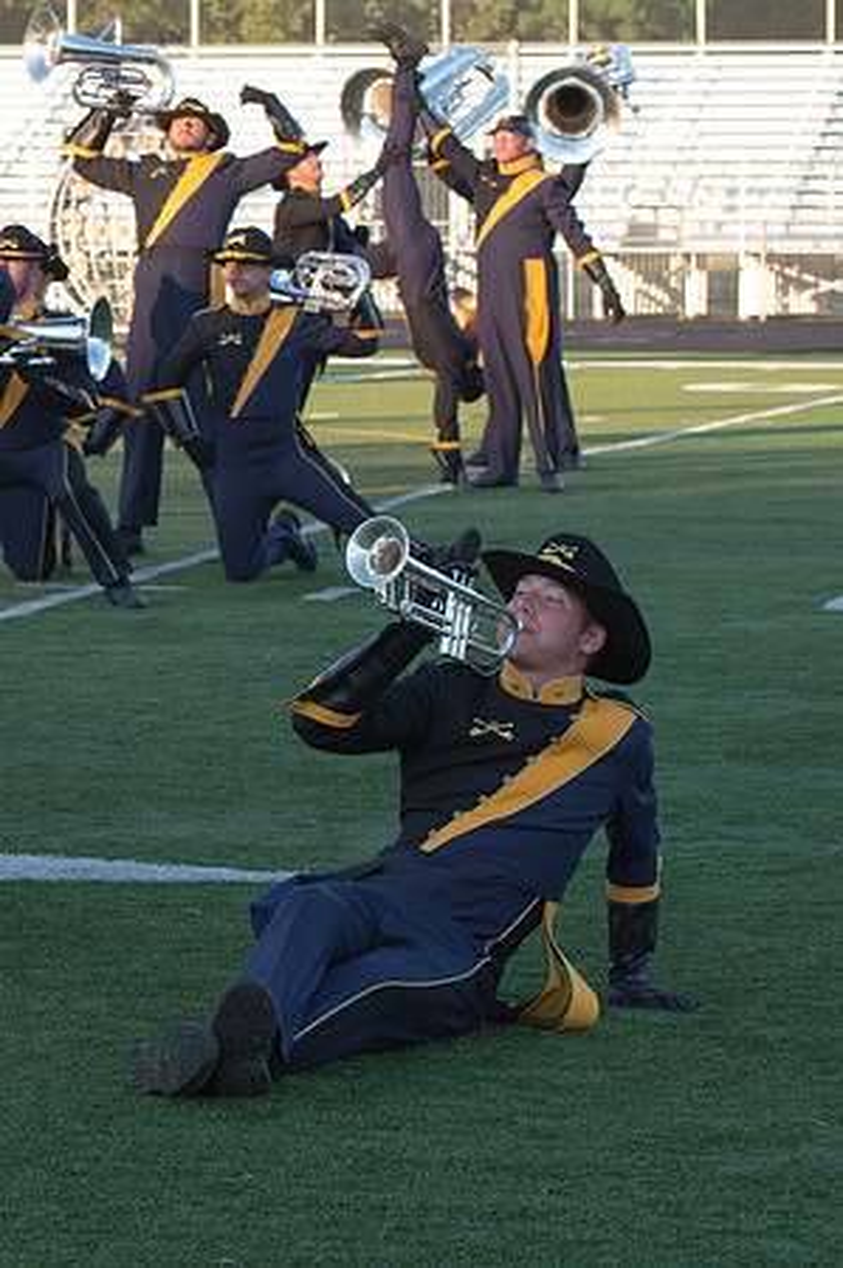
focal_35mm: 155
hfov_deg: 8.7
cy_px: 436
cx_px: -329
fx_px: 5468
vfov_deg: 13.2
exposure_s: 1/250
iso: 640
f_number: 8
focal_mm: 70
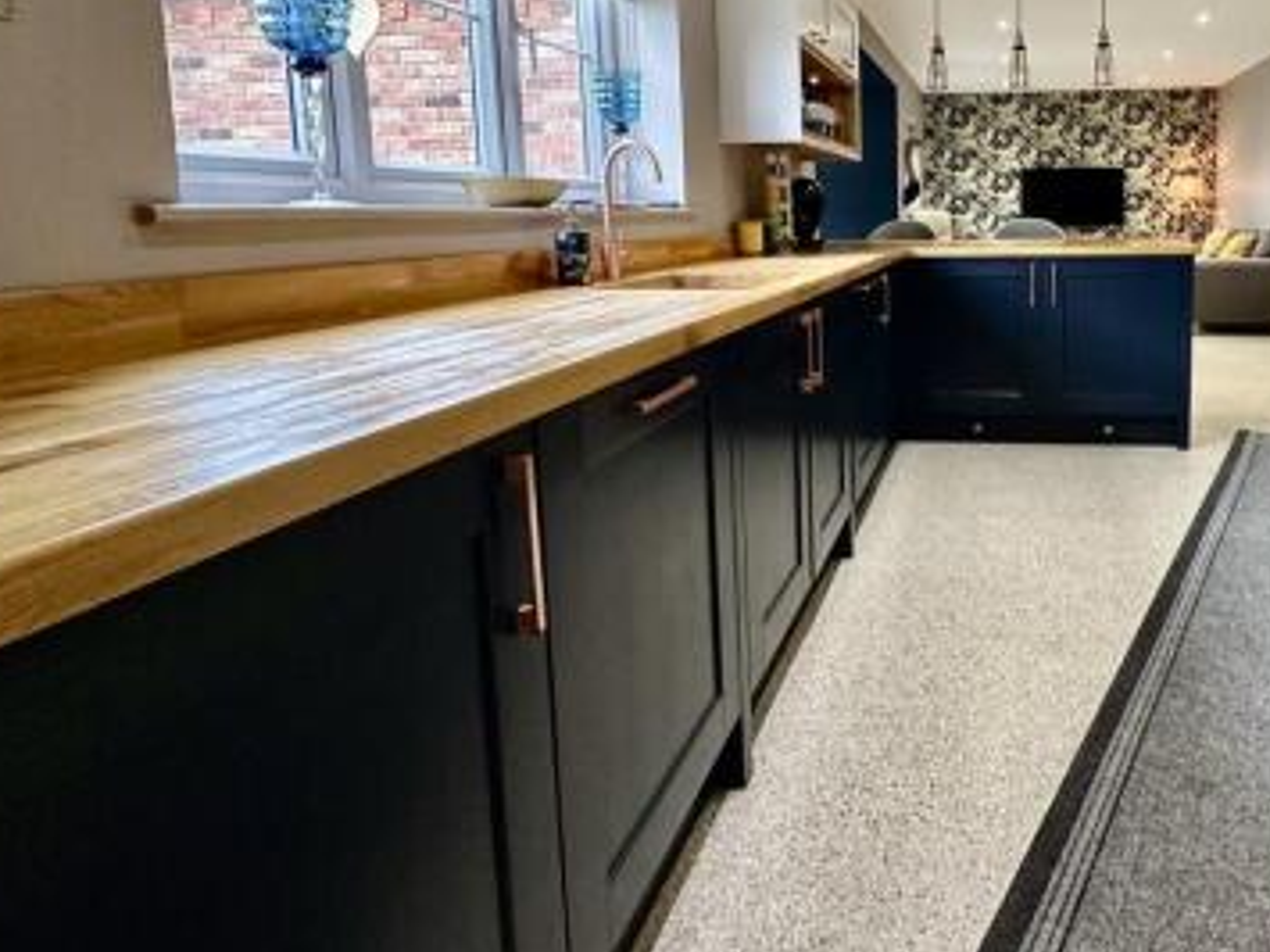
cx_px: 932
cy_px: 317
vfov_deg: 57.5
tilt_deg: -7.6
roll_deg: +0.6
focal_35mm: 23
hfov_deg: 69.7
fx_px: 844
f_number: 2.2
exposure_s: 1/50
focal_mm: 2.22
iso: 320
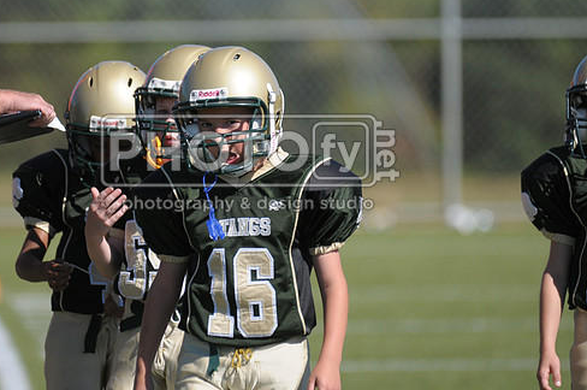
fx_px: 9575
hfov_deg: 3.5
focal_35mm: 588
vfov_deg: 2.3
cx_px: 244
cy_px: 159
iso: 640
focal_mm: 330
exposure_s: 1/5000
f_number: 4
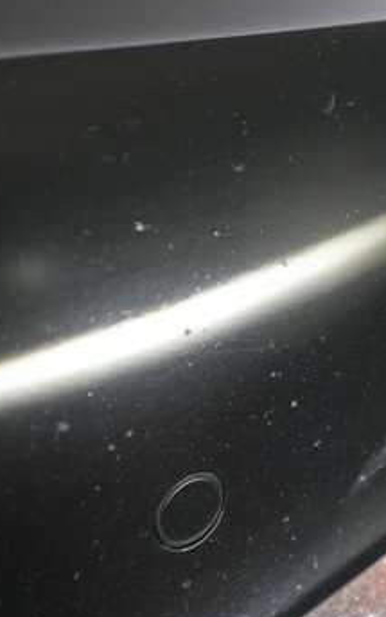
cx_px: 461
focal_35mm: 53
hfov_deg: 22.5
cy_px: 248
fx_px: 892
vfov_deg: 38.0
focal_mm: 28
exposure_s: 1/100
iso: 2500
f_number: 4.5
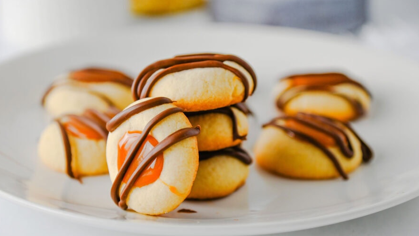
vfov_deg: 11.8
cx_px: 209
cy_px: 144
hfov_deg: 20.7
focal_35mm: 103
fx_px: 1144
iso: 250
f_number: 4
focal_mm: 85
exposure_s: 1/125
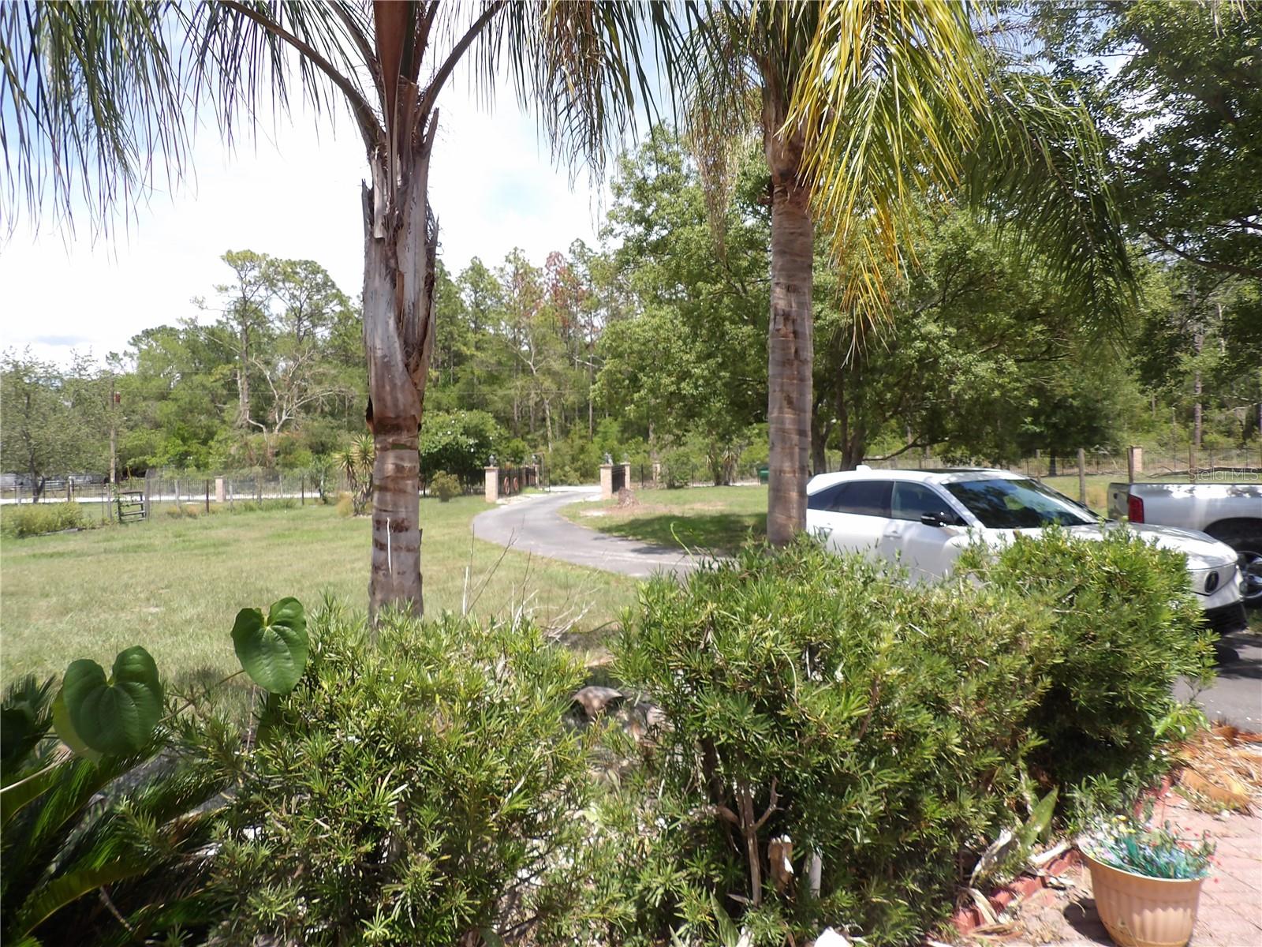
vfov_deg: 56.8
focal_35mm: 24
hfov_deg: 71.6
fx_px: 875
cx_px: 631
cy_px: 474
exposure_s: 1/740
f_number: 3.2
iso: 100
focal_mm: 4.3
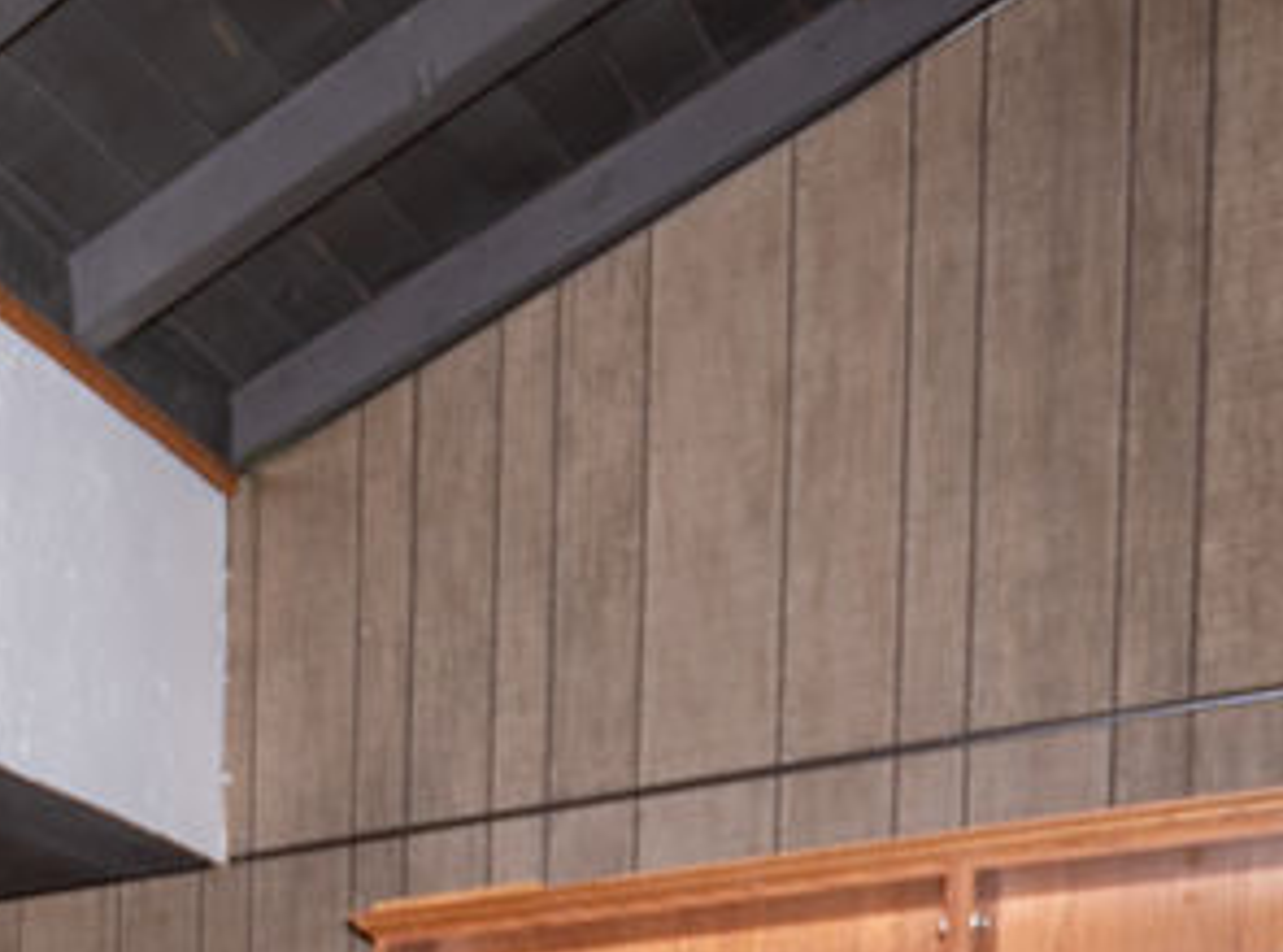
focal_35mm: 59
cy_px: 1571
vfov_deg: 19.9
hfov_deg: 25.7
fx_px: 2179
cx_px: -569
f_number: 4
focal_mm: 10
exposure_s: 1/200
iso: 100
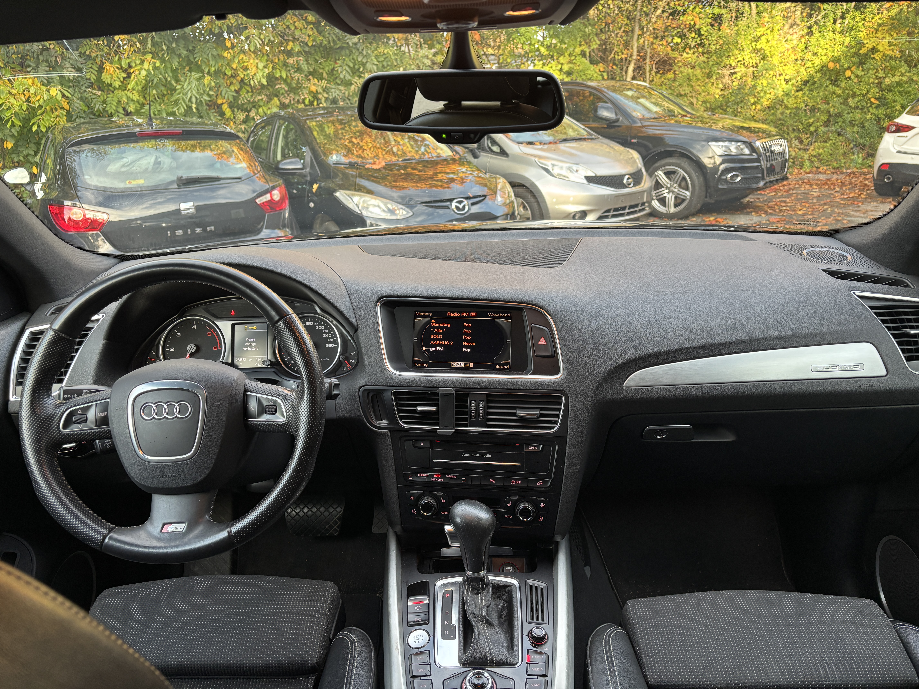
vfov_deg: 53.1
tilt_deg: -18.7
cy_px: 344
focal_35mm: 26
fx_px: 690
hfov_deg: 67.3
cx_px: 460
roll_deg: +1.9
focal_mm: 5.96
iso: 125
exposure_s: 1/121
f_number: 1.6
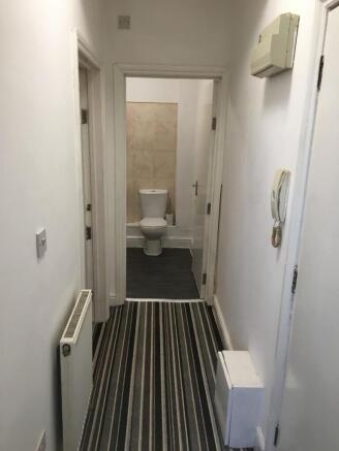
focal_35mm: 29
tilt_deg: -14.6
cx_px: 170
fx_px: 378
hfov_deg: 48.2
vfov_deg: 61.6
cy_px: 226
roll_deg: -1.5
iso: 64
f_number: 2.2
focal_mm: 4.15
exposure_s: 1/33
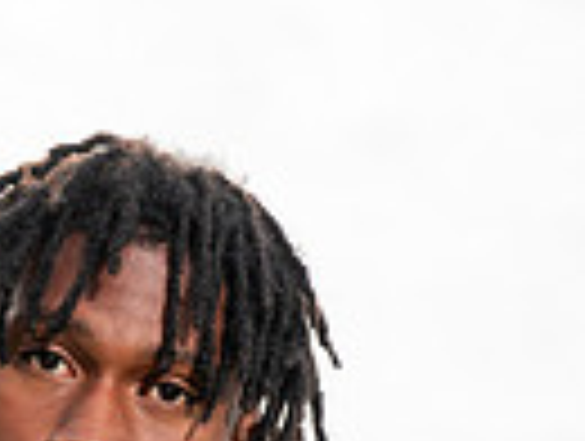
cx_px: -45
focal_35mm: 176
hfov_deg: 11.1
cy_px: 999
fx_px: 2980
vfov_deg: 7.9
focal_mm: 53
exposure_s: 1/500
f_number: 5.6
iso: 100
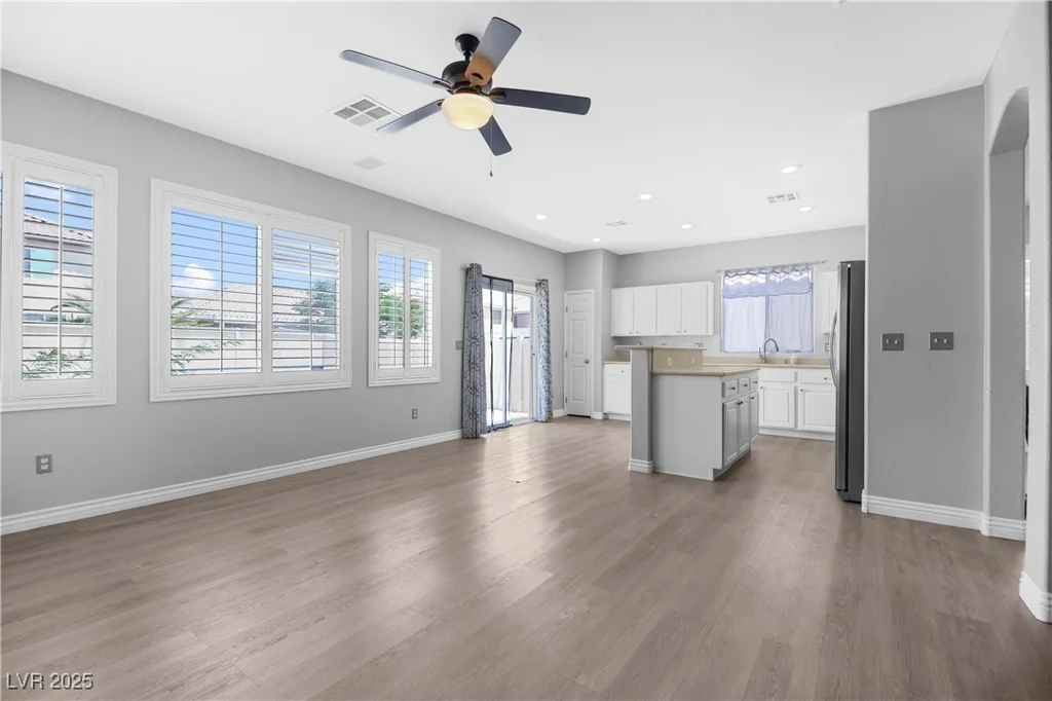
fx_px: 438
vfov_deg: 77.3
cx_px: 526
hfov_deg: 100.4
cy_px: 350
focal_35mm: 15
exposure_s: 1/40
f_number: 8
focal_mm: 10
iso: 1000
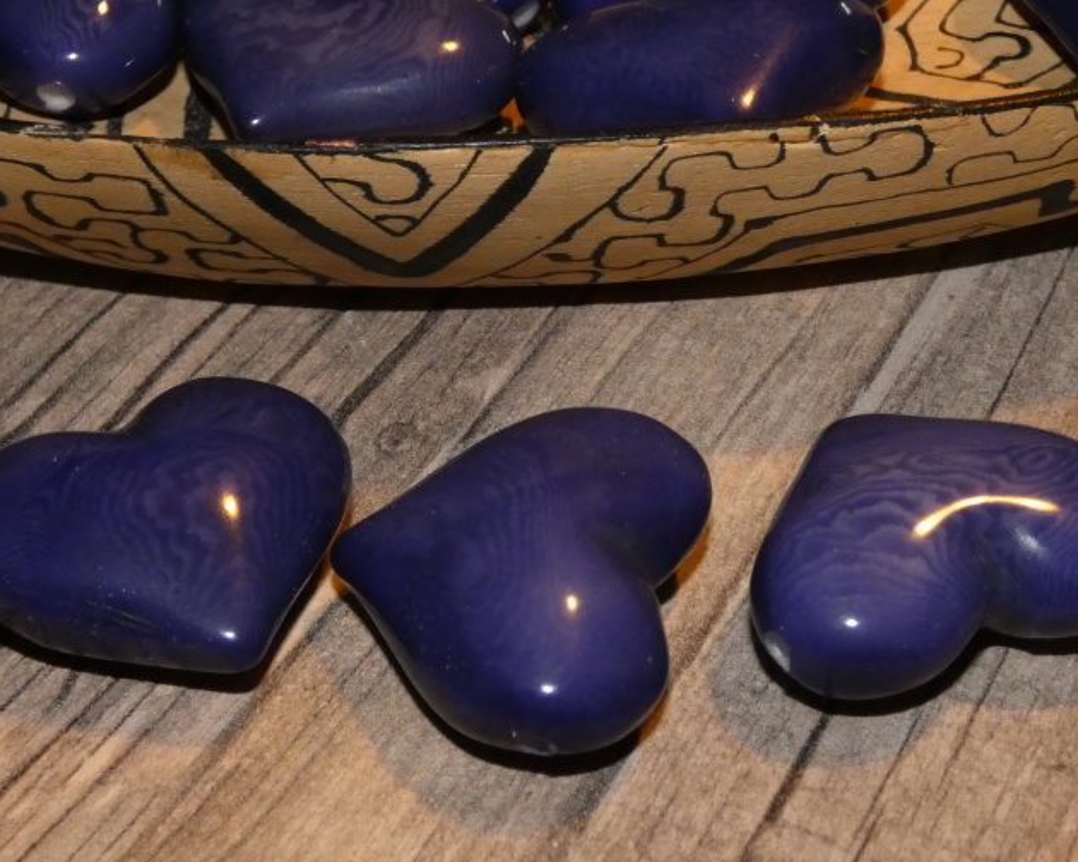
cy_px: 376
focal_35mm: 62
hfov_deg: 30.5
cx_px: 546
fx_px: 1978
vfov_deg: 24.6
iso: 800
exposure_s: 1/60
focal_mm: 9
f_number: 3.9
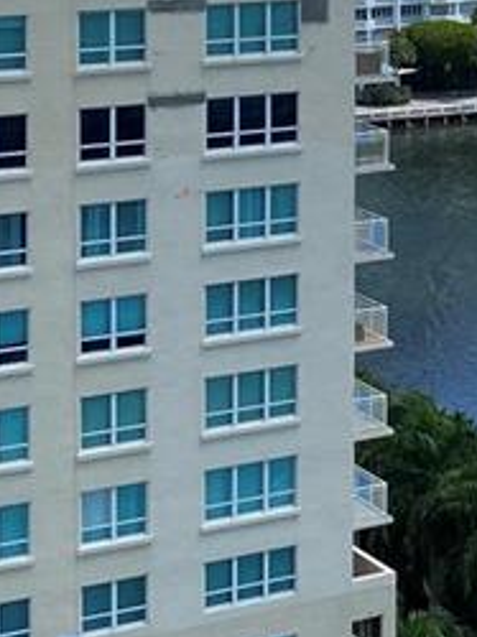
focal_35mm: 125
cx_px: 592
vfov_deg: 15.4
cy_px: -25
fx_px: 2301
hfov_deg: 11.6
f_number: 1.8
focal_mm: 4.25
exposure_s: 1/2625
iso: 32
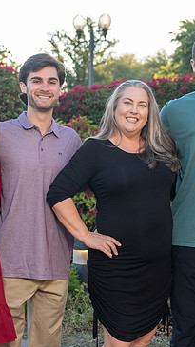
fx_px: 736
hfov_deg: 15.1
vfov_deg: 26.5
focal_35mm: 80
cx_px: 112
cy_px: 177
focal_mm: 48
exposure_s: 1/200
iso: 250
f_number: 4
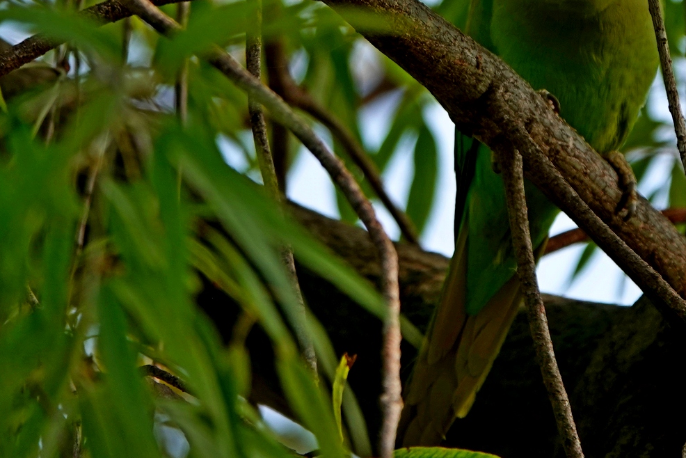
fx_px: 18526
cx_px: 372
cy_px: 93
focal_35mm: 972
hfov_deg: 2.1
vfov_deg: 1.4
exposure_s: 1/160
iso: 100
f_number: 4
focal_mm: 219.82
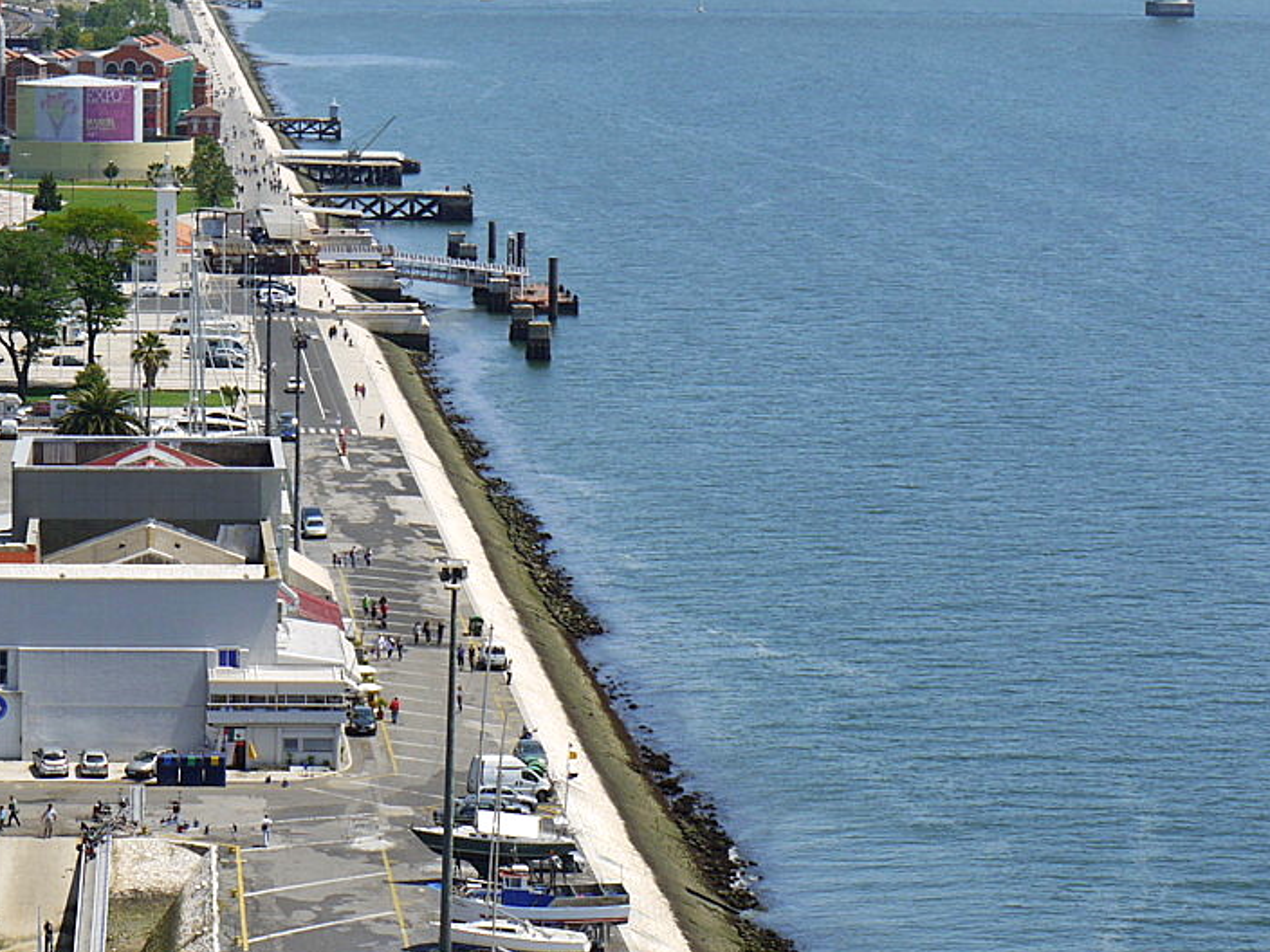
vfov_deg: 11.3
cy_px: 316
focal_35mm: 131
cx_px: 249
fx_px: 4806
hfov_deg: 15.0
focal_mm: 36
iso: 100
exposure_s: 1/200
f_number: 8
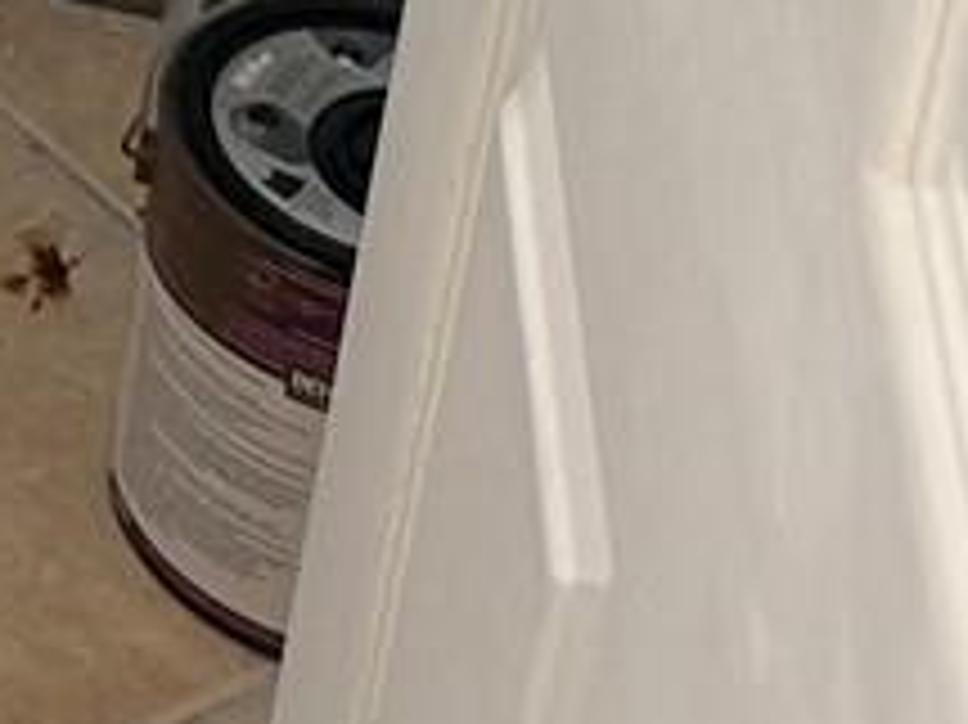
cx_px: -1679
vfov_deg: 6.9
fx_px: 5003
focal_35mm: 179
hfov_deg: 9.3
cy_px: -1871
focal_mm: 6.76
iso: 125
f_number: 1.78
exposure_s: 1/120
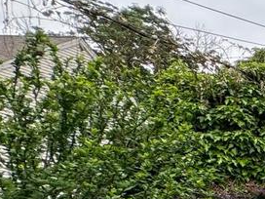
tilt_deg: -0.7
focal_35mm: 74
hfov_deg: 13.6
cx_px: 697
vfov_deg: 18.1
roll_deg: -0.5
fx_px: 567
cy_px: 281
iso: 40
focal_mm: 2.22
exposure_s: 1/377
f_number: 2.2
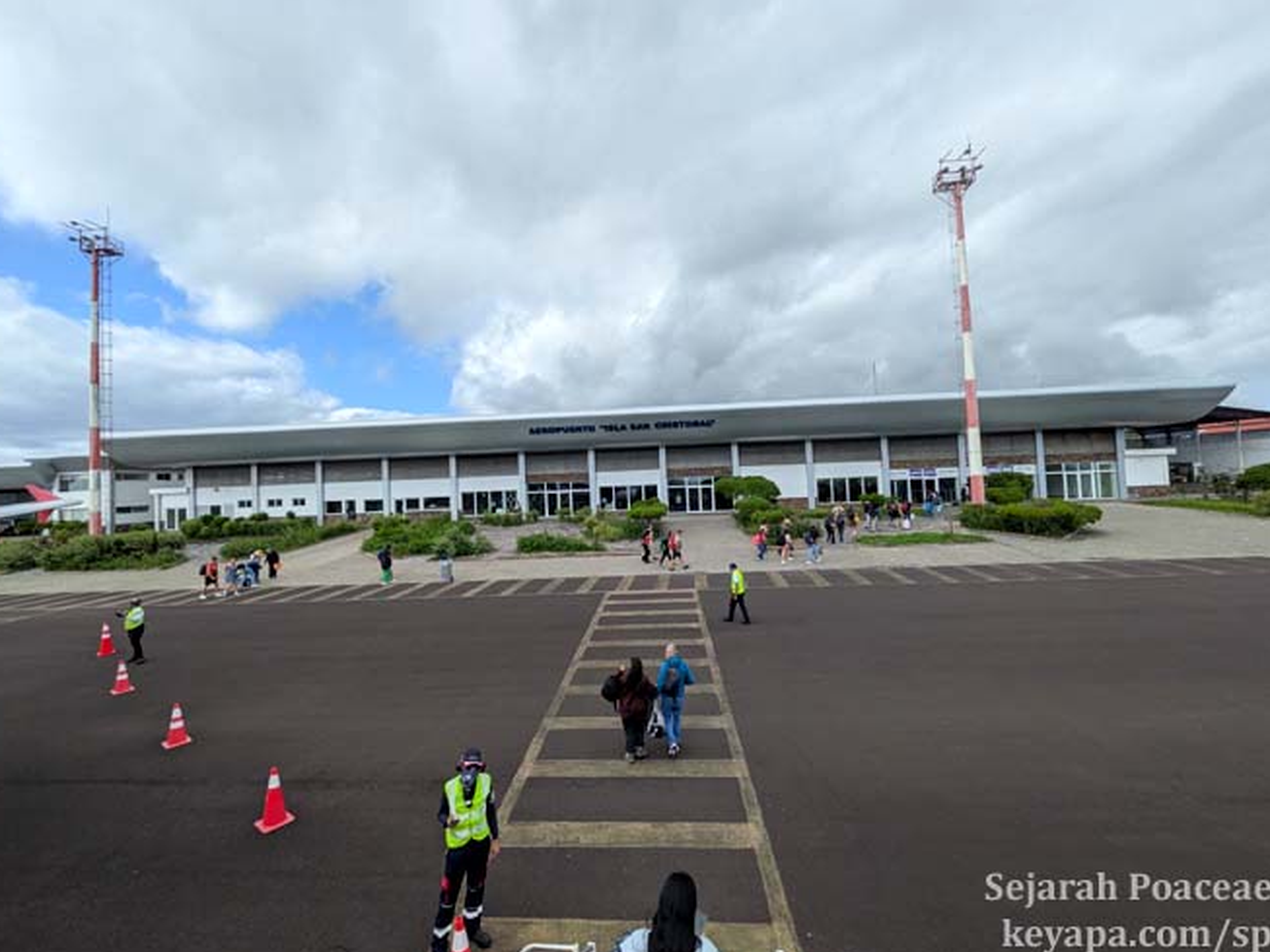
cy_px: 463
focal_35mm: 15
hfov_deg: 98.1
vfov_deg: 81.7
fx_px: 550
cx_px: 622
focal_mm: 1.83
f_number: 2.2
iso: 50
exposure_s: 1/1395
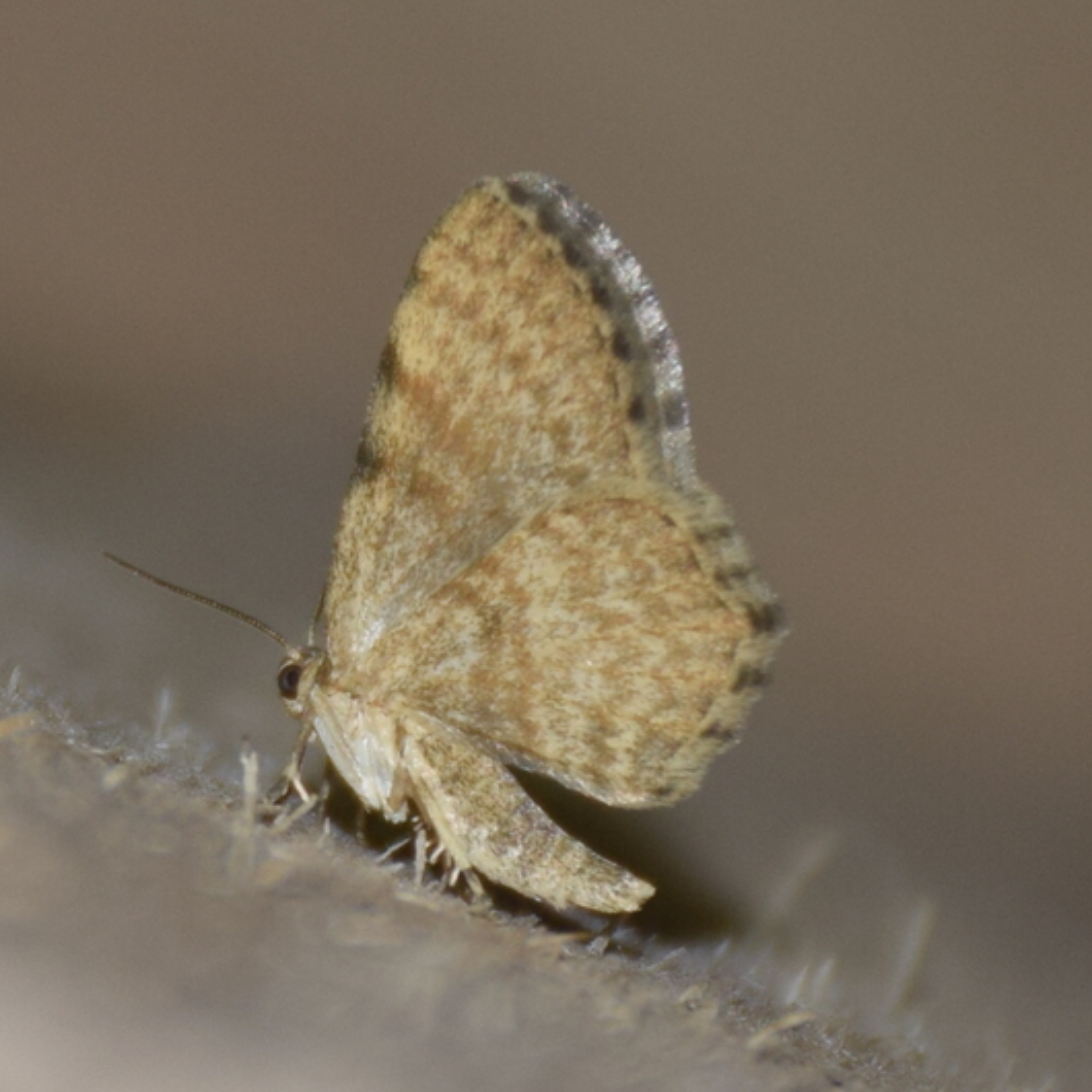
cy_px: 614
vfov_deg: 7.6
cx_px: 435
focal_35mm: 231
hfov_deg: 7.6
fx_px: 8244
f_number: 5.6
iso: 320
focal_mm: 100
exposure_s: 1/60
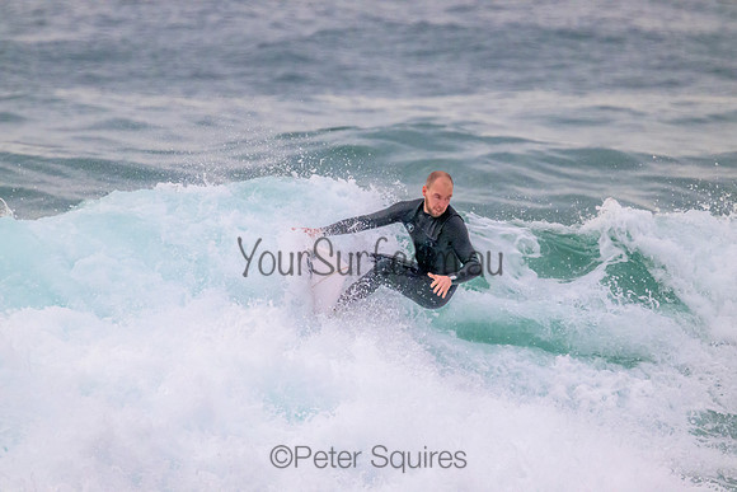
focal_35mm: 800
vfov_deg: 1.7
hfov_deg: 2.6
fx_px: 16381
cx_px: 368
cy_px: 246
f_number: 11
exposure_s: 1/2000
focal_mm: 800
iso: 10000
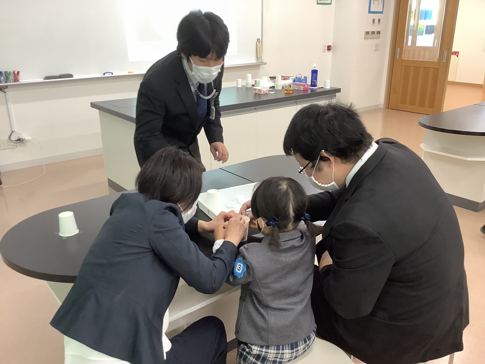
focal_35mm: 31
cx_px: 242
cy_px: 182
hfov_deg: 58.4
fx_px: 434
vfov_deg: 45.4
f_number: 2.4
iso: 125
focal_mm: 3.3
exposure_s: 1/50
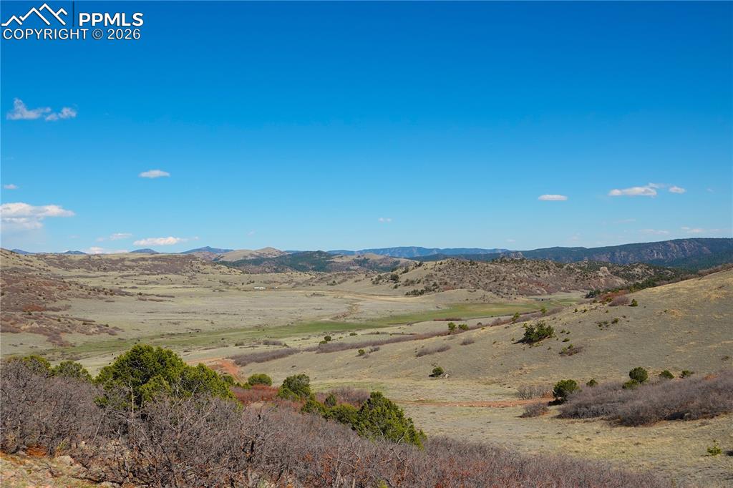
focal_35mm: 36
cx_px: 366
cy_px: 244
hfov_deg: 53.1
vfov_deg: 36.8
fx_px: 733
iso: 100
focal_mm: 13.31
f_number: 4.5
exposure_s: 1/1000
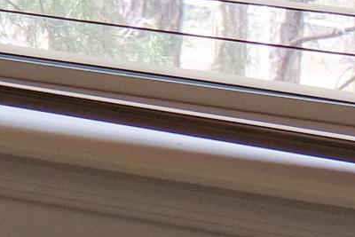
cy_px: -307
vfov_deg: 4.5
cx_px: -261
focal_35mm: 300
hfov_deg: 6.7
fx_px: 2959
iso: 400
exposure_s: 1/30
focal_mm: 15
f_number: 4
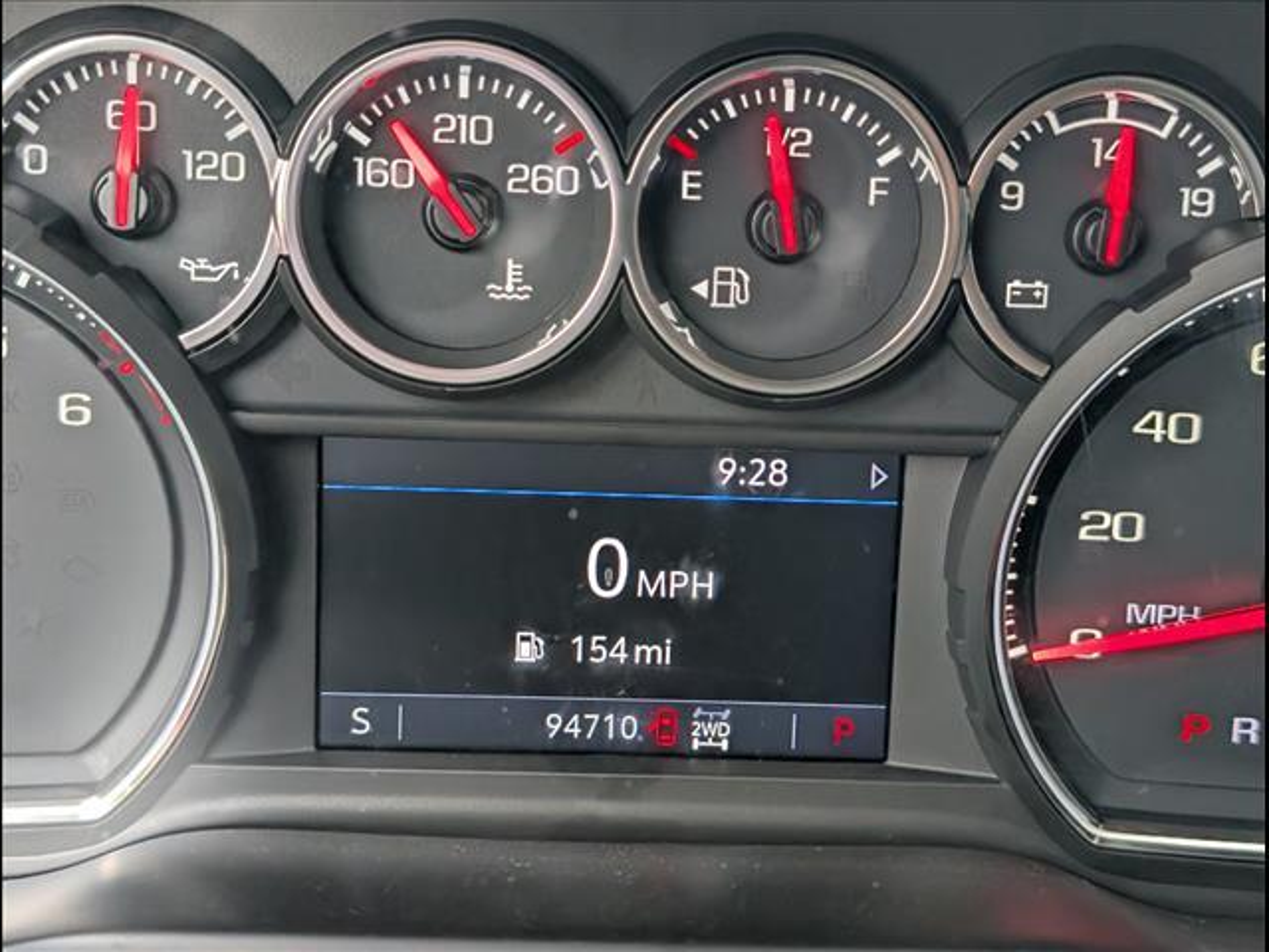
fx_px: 1796
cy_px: 476
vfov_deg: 29.7
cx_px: 634
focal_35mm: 49
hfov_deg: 38.9
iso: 533
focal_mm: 6.9
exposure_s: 1/385
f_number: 1.68
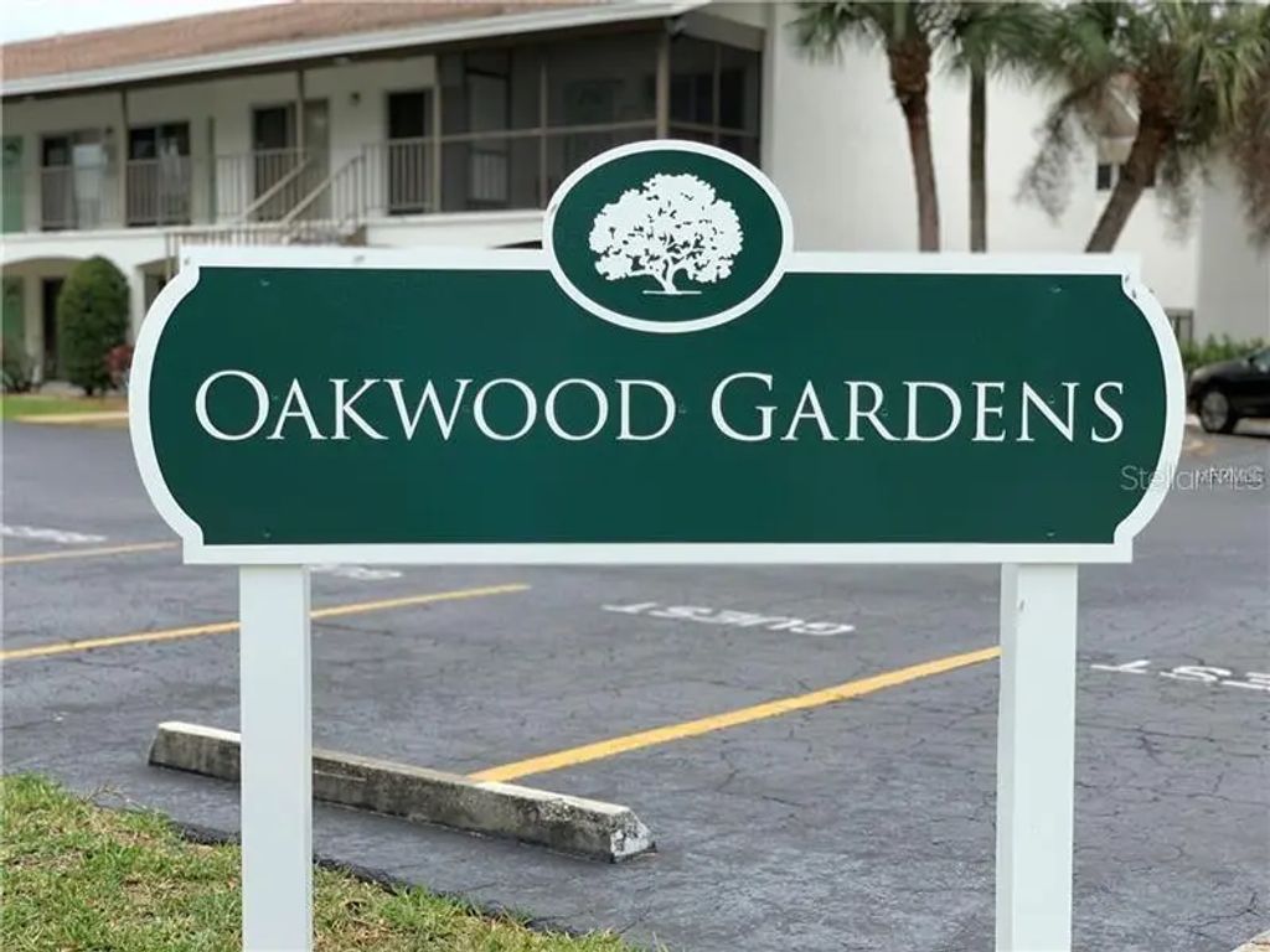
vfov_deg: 28.0
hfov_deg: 36.8
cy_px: 476
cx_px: 635
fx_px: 1908
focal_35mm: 52
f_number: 2.4
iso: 16
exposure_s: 1/224
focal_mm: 6
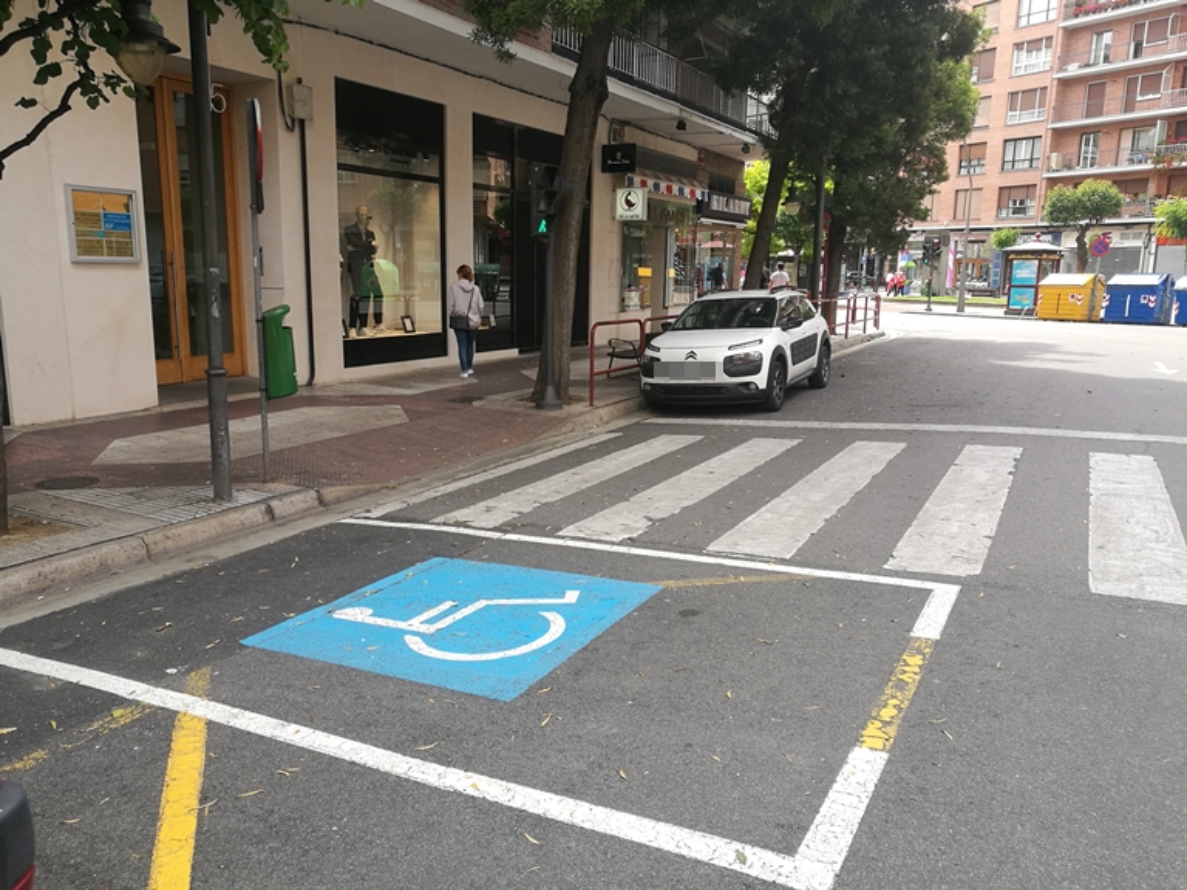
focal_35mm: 27
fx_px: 926
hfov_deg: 65.3
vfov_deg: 51.4
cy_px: 445
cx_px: 594
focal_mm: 4.5
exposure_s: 1/156
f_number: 2.2
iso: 50
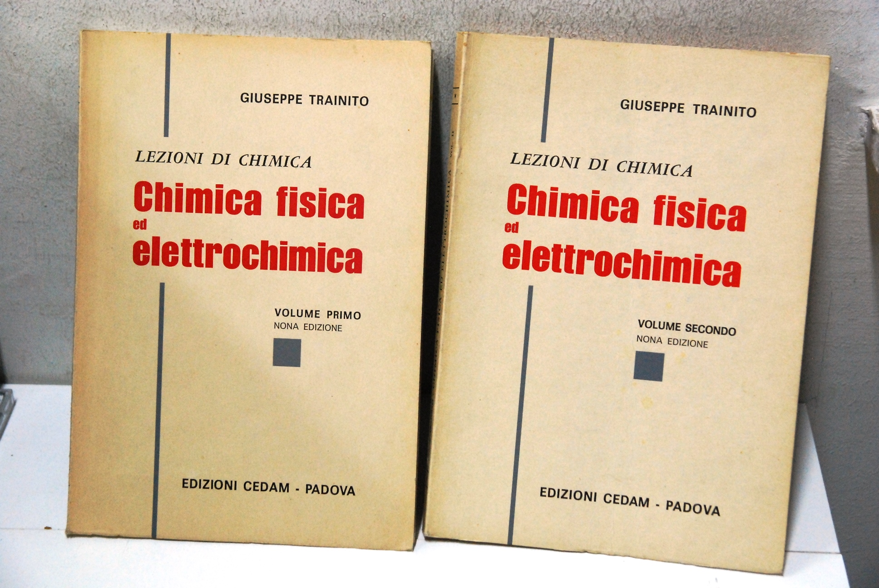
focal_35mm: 66
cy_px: 294
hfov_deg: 30.5
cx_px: 440
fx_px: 1613
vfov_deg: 20.7
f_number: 5.6
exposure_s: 1/60
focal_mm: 44
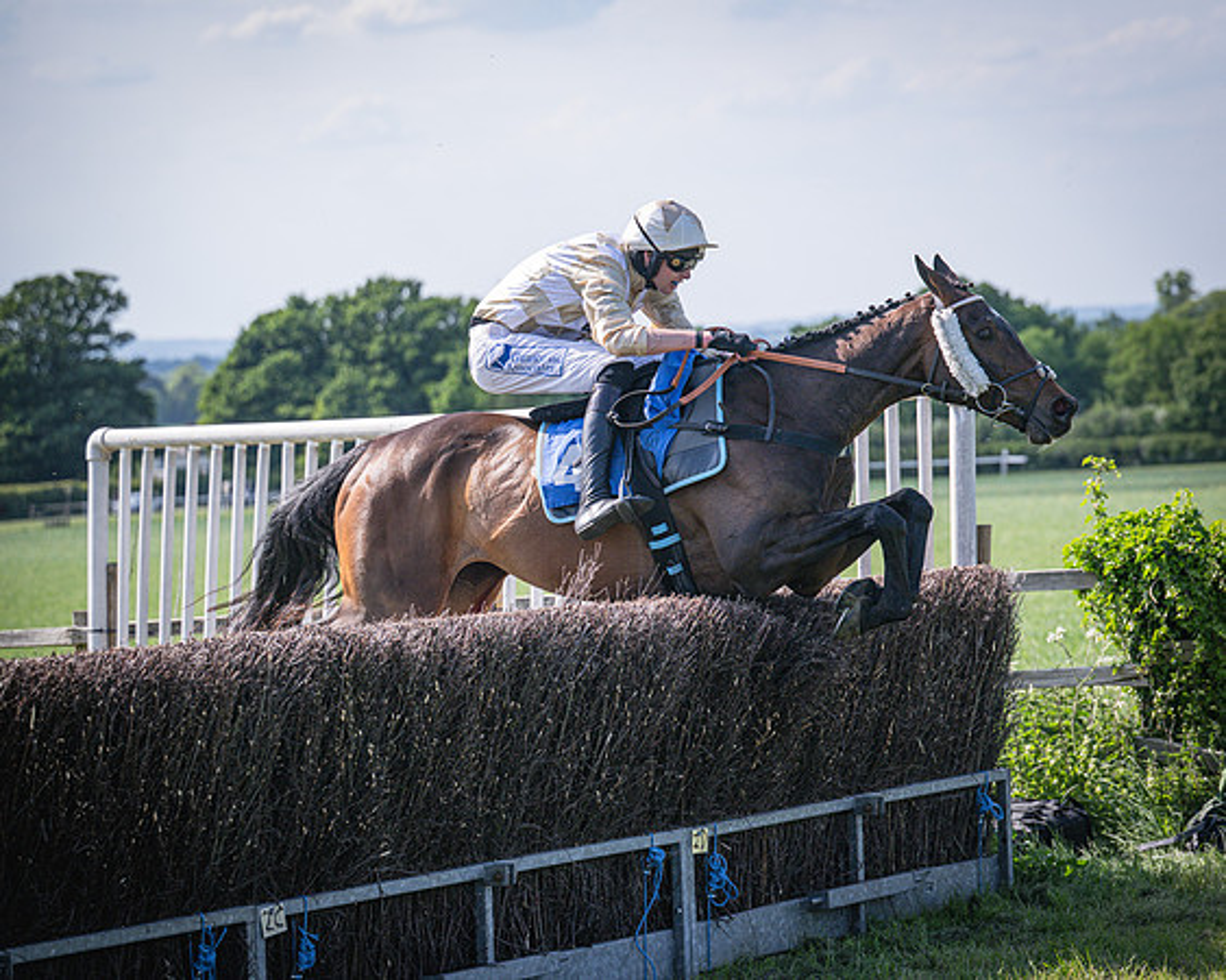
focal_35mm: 117
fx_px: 4229
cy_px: 488
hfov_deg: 16.5
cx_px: 693
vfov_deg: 13.2
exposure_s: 1/3200
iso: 400
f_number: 4
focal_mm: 101
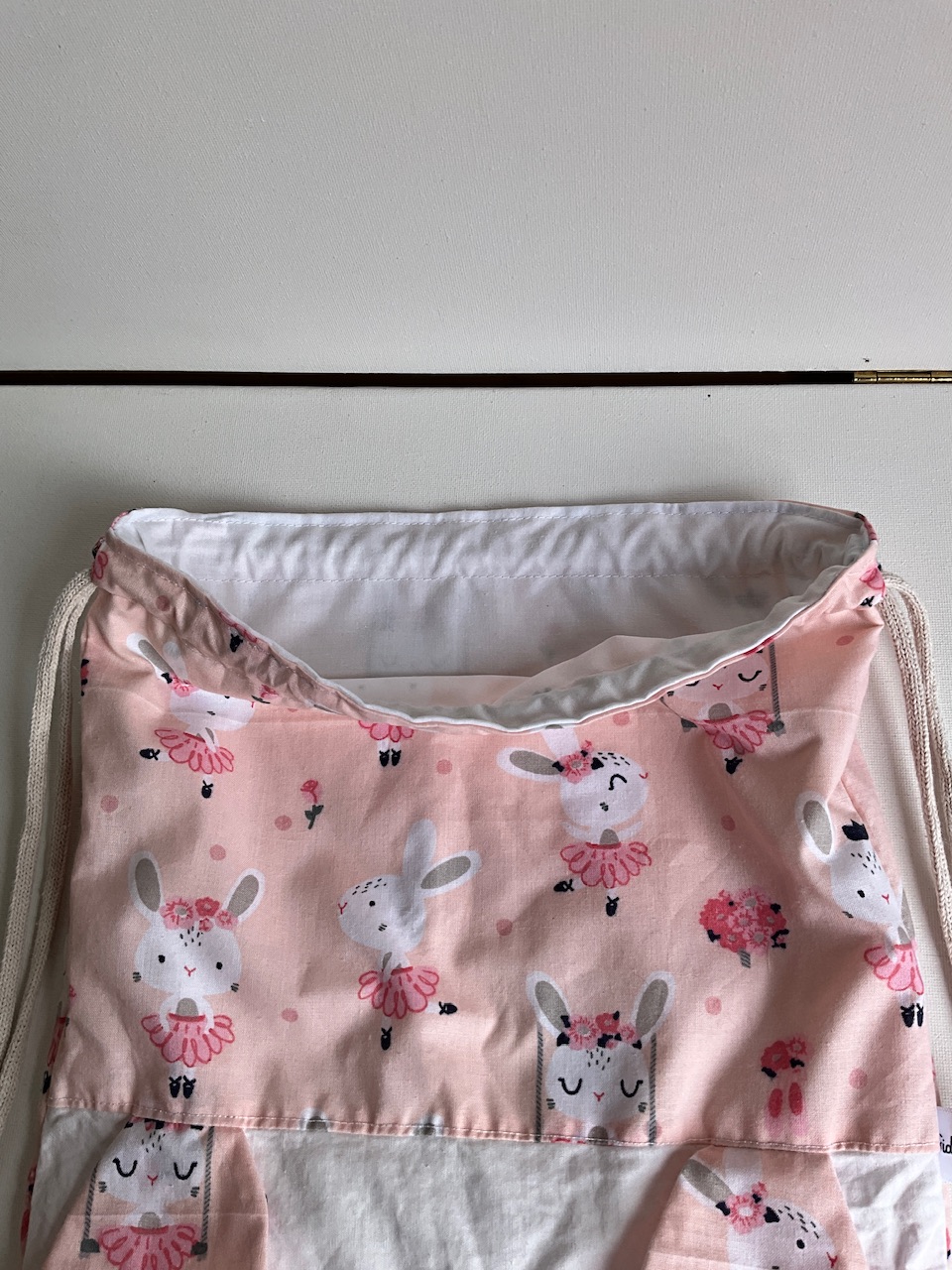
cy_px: 635
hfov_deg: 48.2
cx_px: 476
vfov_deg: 61.7
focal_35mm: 29
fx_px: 1063
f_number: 1.8
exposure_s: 1/358
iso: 25
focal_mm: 3
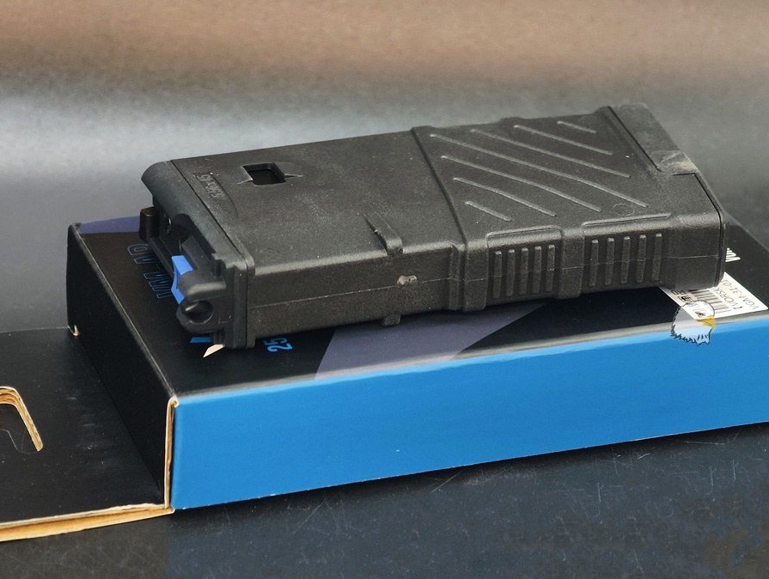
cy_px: 220
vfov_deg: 13.0
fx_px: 2536
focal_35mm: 114
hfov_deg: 17.2
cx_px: 372
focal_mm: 22.48
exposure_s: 1/12
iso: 1082
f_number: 2.67
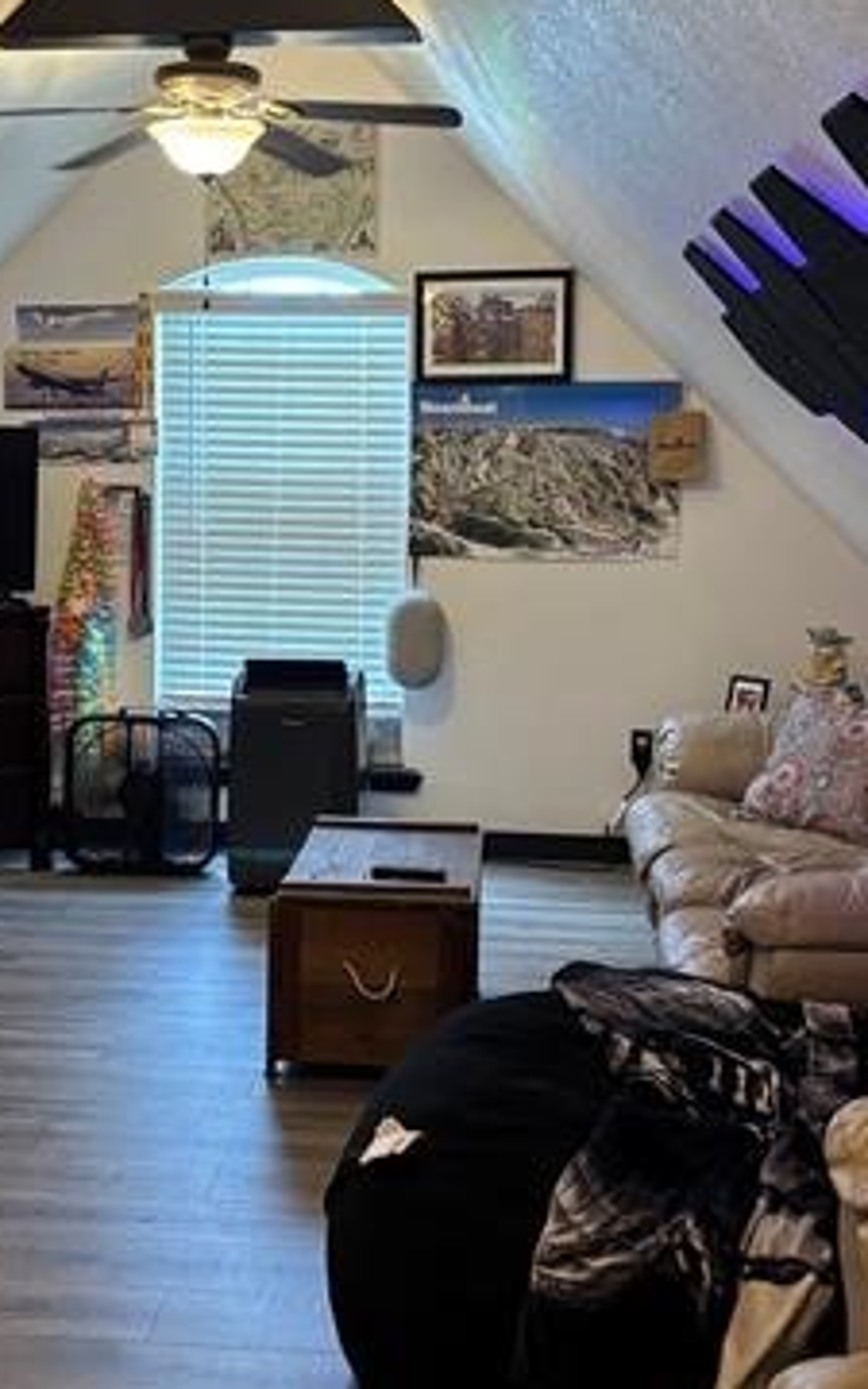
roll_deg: -0.9
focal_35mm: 49
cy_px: 571
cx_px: 282
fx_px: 1855
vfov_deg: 40.9
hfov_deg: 26.2
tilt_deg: -5.1
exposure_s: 1/60
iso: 500
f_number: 1.6
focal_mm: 5.96
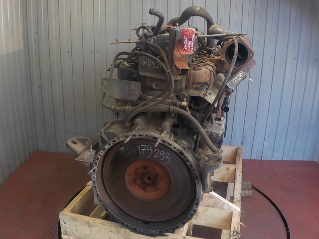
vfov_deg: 46.8
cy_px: 120
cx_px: 160
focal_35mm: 30
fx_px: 276
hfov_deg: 60.0
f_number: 3.3
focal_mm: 4.1
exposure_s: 1/30
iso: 125
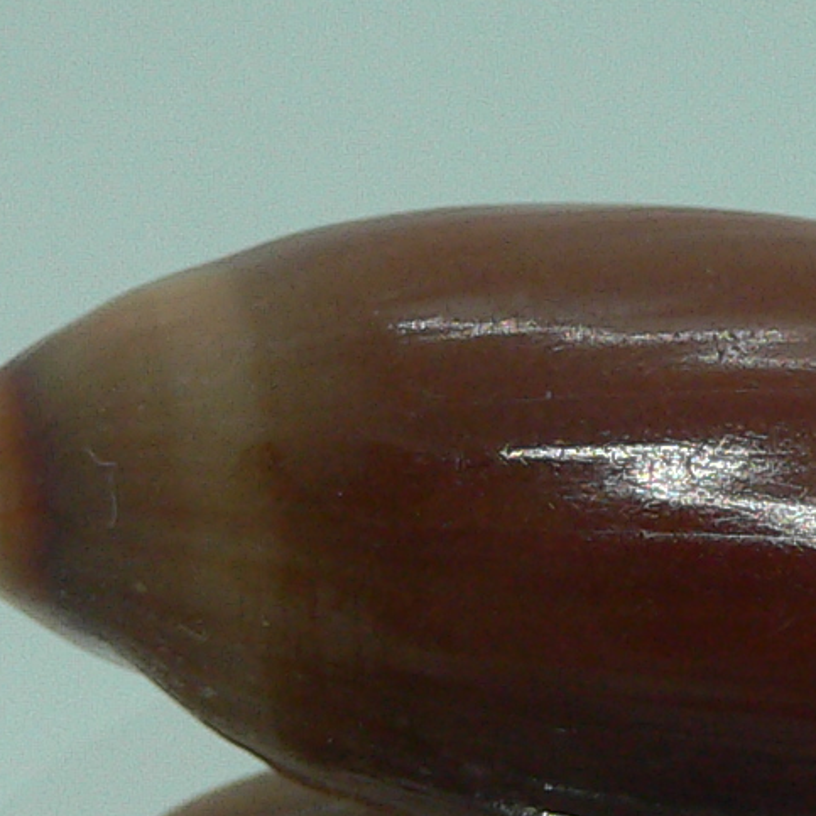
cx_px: 732
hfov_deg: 13.4
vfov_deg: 13.5
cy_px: 613
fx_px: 3440
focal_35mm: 129
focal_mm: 4.6
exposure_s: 1/60
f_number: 2.8
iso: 100
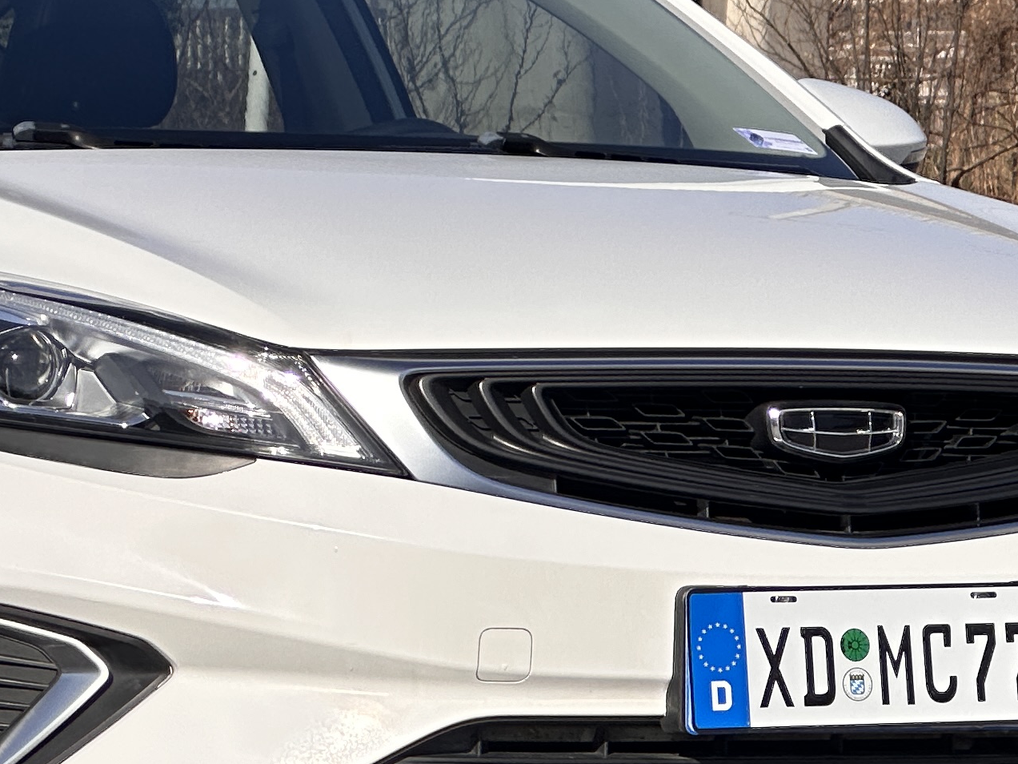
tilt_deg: +0.6
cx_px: 126
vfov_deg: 6.1
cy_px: 273
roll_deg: -0.4
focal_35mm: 244
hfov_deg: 8.1
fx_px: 7176
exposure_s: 1/1155
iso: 32
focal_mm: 9
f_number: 2.8
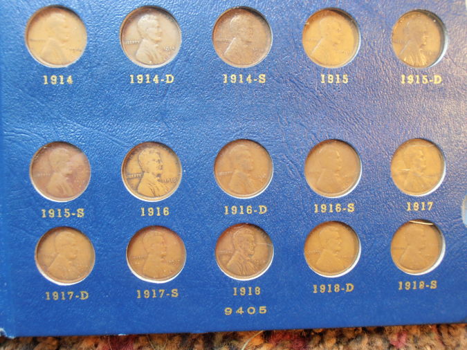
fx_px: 499
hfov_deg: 50.1
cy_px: 175
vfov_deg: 38.7
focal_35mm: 37
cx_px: 234
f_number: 3.9
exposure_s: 1/10
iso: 125
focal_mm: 6.61
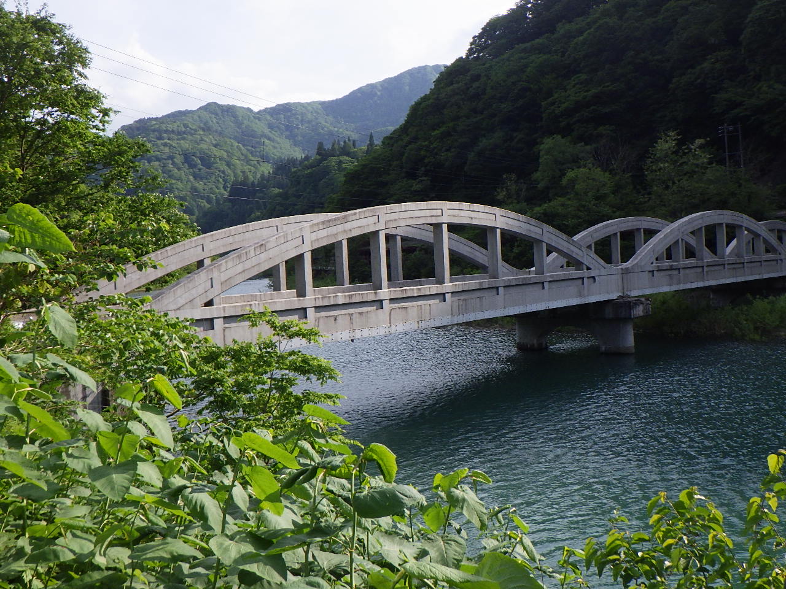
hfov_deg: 54.0
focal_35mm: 34
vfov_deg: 41.8
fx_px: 772
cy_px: 294
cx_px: 393
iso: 250
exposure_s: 1/800
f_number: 4.6
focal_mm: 6.1
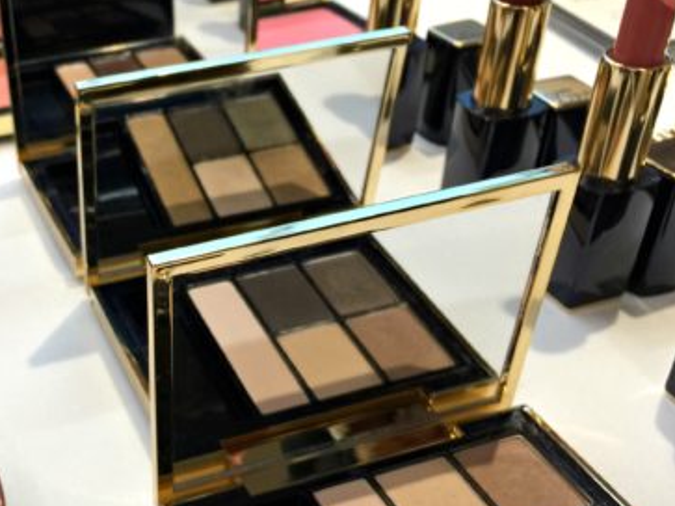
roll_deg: +4.3
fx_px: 936
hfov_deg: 38.2
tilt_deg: -37.2
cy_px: 348
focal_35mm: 48
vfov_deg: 30.0
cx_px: 136
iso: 50
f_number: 2.2
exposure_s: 1/33
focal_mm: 4.15
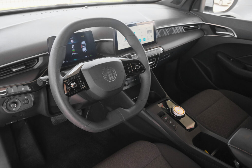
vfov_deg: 43.6
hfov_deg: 61.9
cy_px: 84
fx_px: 210
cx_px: 126
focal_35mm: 30
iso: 2000
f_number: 8
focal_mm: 19.7
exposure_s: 1/60
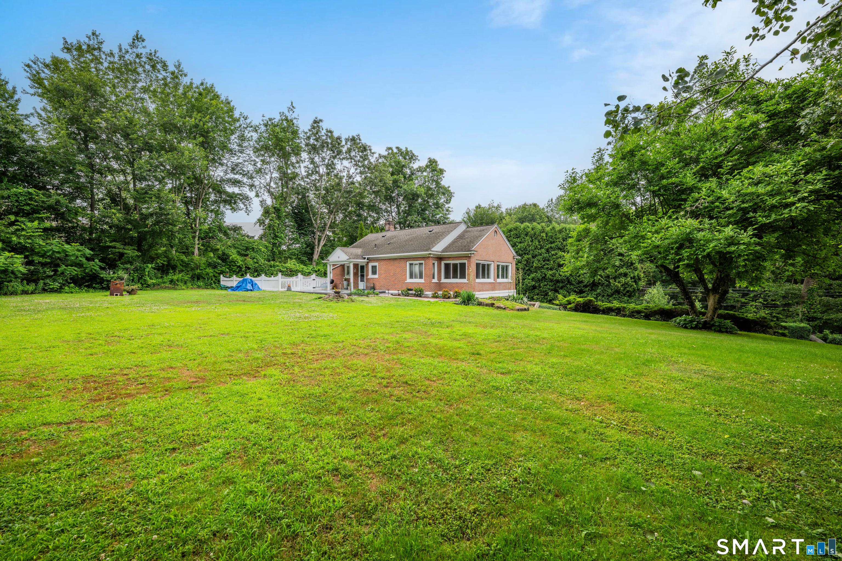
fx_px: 327
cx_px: 421
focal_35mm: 14
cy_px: 280
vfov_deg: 81.2
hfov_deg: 104.3
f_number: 8
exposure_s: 1/100
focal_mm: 14
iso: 160
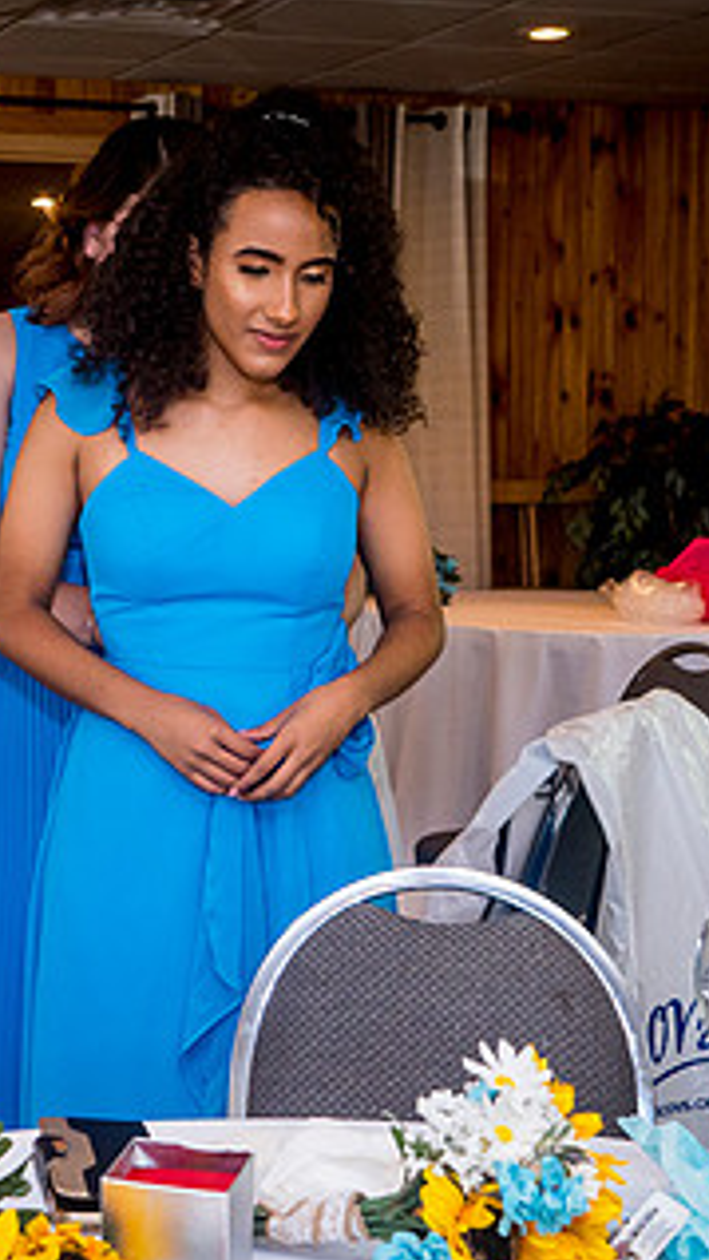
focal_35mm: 67
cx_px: -1
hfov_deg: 17.6
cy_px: 467
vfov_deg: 31.3
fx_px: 2238
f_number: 5.6
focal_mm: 28
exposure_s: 1/100
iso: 1000
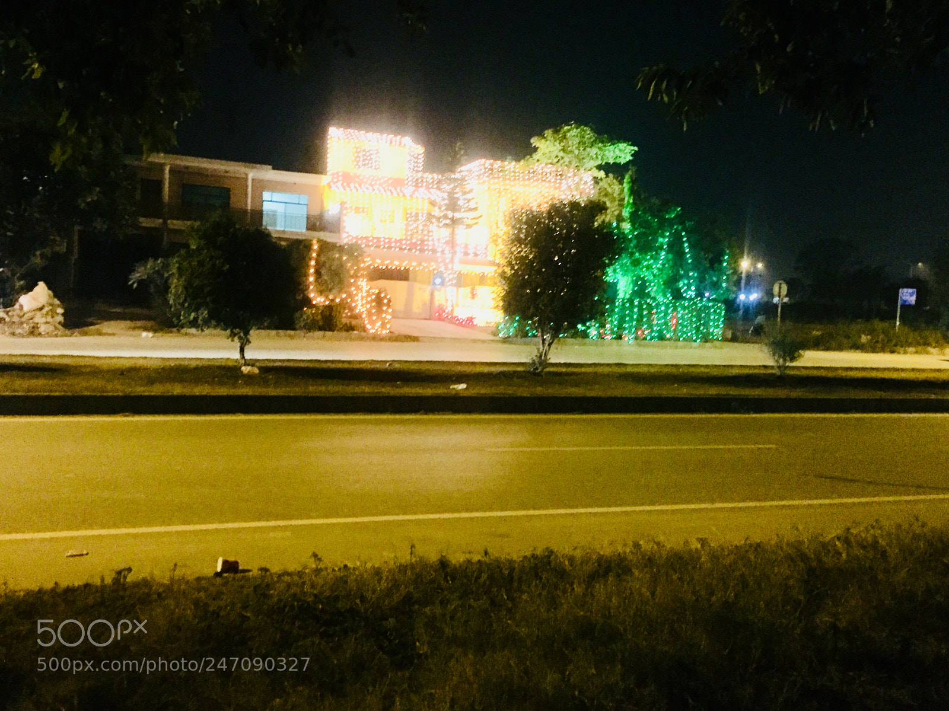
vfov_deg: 48.2
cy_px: 356
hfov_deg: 61.7
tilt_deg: -4.4
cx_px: 474
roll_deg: +0.4
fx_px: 795
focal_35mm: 29
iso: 800
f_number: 2.2
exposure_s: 1/17
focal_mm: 4.15
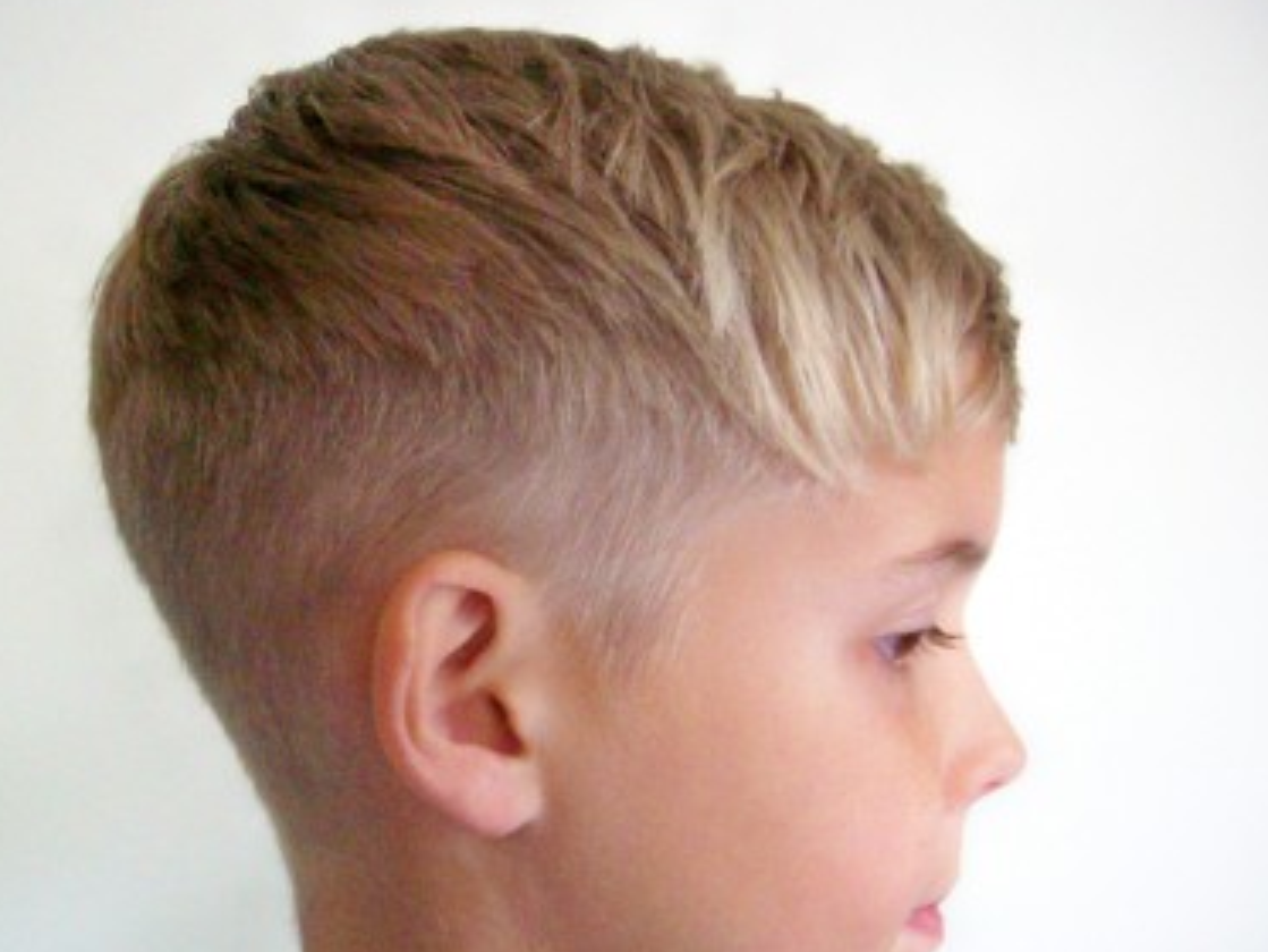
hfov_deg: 39.5
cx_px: 520
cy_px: 551
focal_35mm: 48
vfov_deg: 30.2
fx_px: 1759
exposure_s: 1/40
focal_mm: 5.8
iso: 255
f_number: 2.8
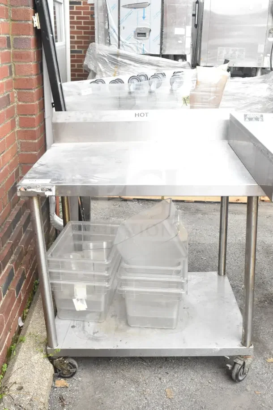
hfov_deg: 33.0
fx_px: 460
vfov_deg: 47.9
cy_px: 205
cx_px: 136
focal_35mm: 40
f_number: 10
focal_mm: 27
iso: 1600
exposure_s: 1/400
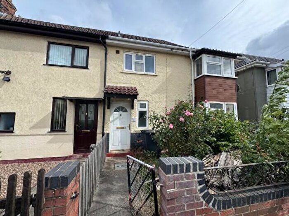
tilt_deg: +4.7
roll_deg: -0.4
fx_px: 117
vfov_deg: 85.7
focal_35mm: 14
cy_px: 108
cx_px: 144
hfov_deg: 102.1
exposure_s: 1/868
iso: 50
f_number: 2.2
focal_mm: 2.22
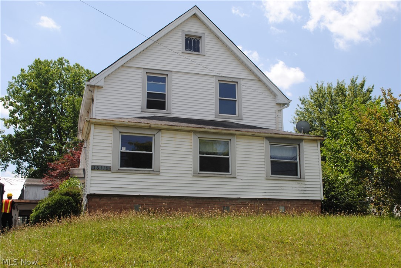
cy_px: 134
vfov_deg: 34.3
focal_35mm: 39
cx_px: 200
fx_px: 435
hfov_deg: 49.5
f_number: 8
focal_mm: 26
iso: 100
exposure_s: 1/250
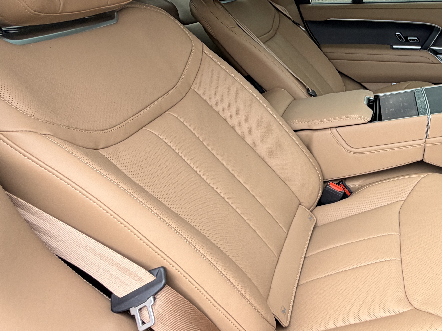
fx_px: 370
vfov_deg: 47.7
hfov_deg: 54.3
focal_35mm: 29
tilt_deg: -26.3
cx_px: 393
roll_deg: +4.0
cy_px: 123
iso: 64
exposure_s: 1/121
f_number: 2.2
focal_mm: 2.22
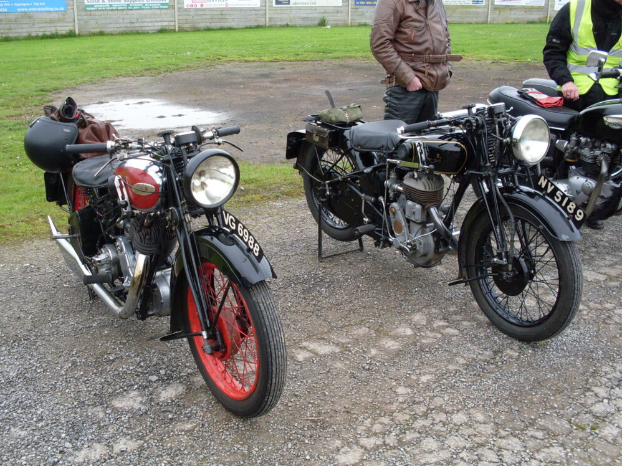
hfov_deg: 47.9
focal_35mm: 39
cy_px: 234
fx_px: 701
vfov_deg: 36.8
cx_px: 310
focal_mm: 6.3
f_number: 2.8
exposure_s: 1/350
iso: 80
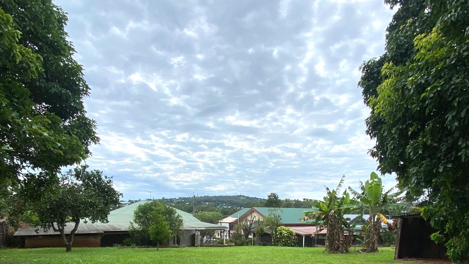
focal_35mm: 23
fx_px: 286
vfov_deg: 45.6
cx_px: 230
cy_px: 229
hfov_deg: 78.7
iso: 20
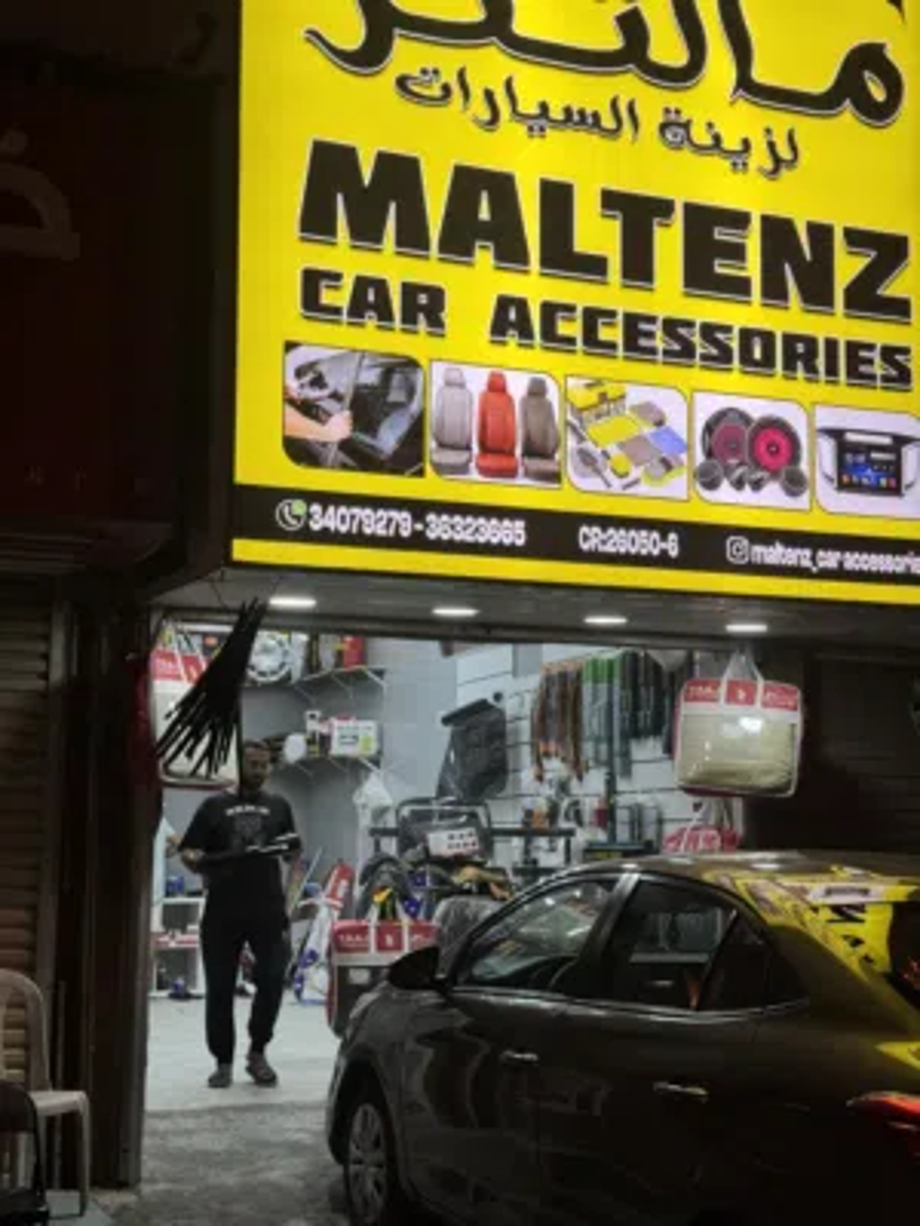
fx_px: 1701
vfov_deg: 39.7
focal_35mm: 48
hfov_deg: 30.3
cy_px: 613
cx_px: 460
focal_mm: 6.76
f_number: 1.78
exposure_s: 1/100
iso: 50
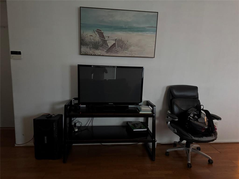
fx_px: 166
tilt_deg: -9.5
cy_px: 90
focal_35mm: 24
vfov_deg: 56.8
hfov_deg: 71.6
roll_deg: -1.8
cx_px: 120
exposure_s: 1/30
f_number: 1.78
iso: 1250
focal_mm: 6.76
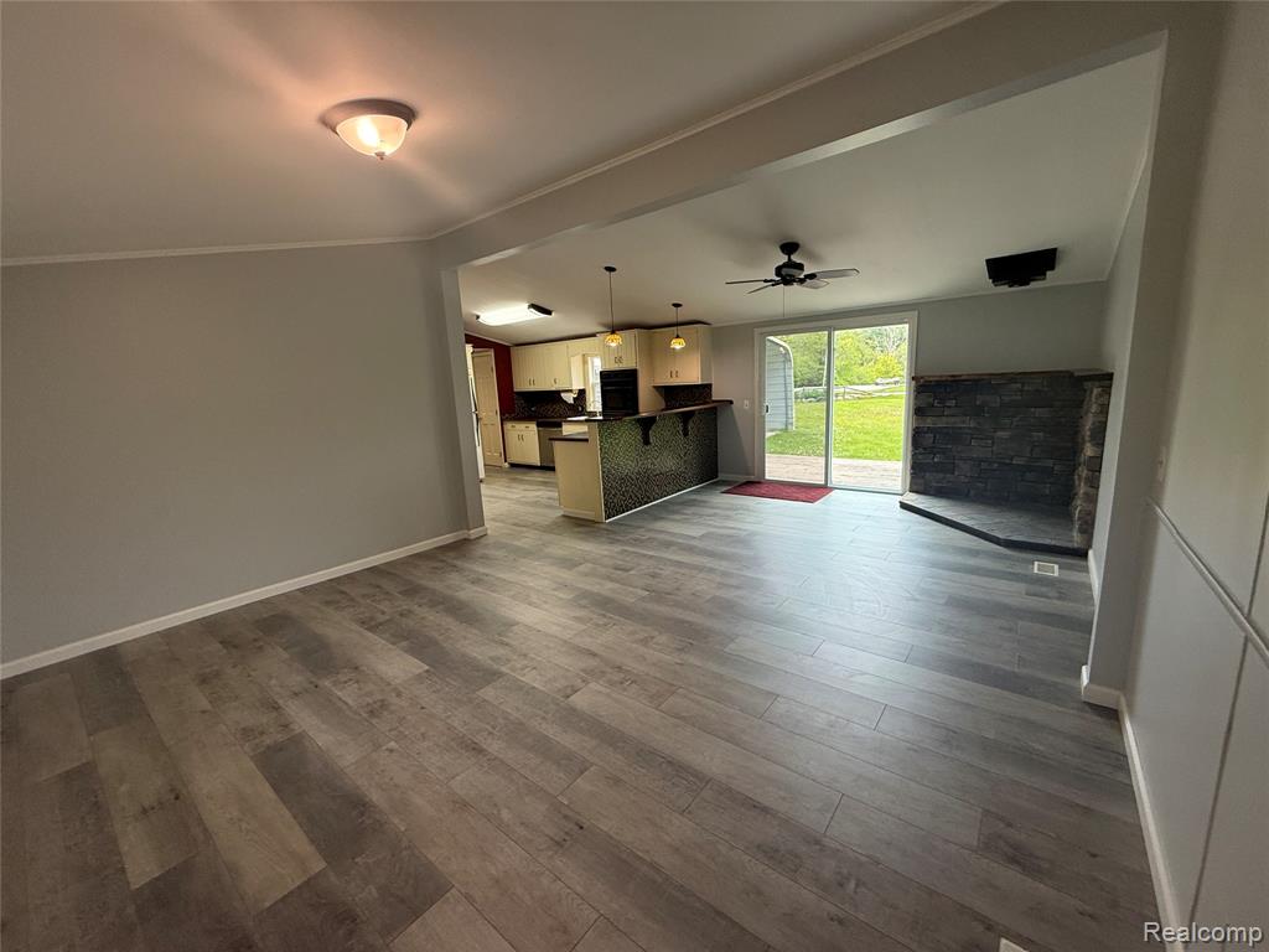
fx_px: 513
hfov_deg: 102.1
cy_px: 476
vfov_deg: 85.7
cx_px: 634
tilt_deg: -10.5
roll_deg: +3.5
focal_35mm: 14
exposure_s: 1/120
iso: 160
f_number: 2.2
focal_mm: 2.22
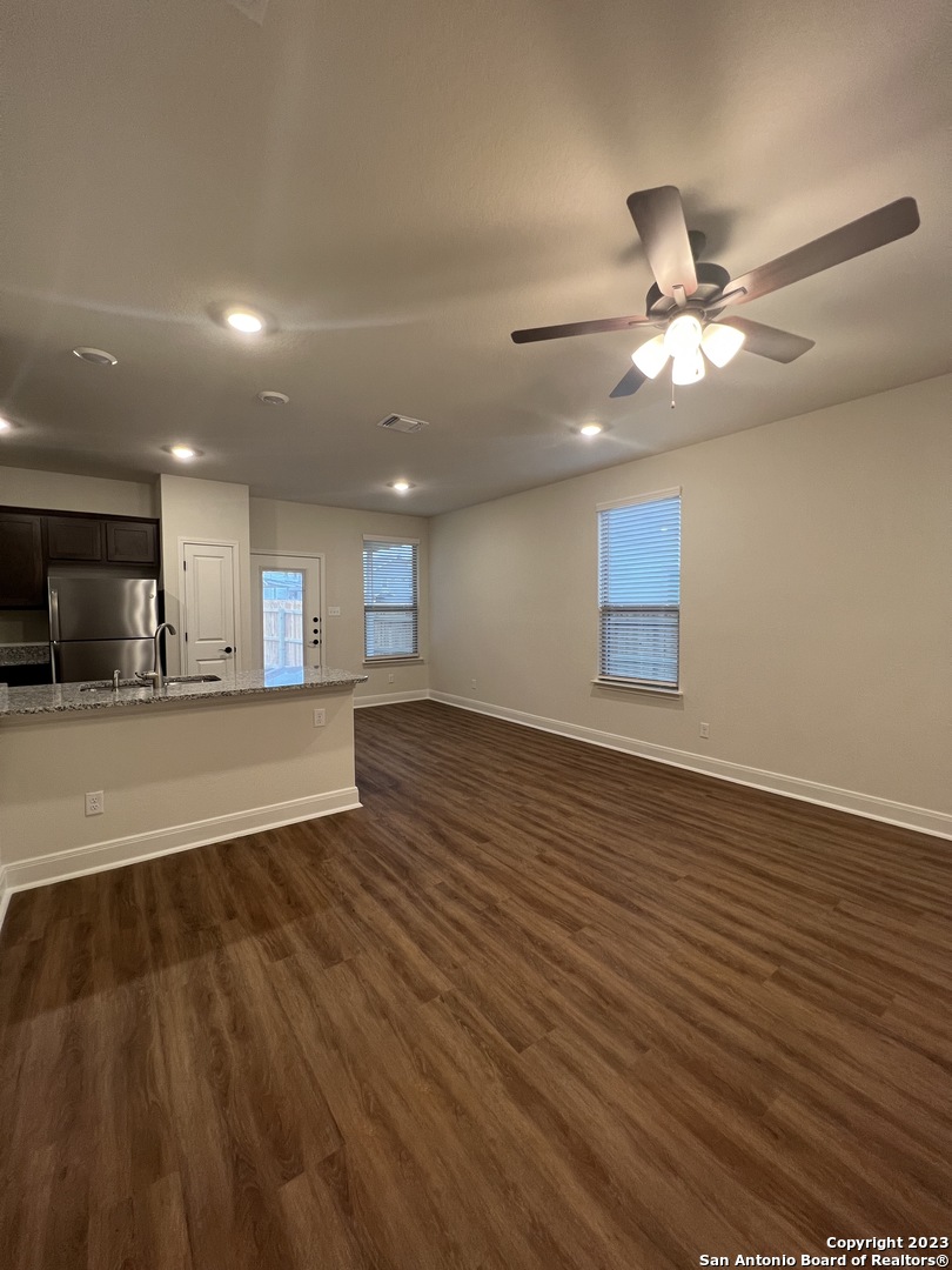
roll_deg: +0.1
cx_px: 476
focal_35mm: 13
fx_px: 477
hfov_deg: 89.9
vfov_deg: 106.2
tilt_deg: -2.1
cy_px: 635
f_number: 1.8
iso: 200
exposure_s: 1/120
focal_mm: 1.57
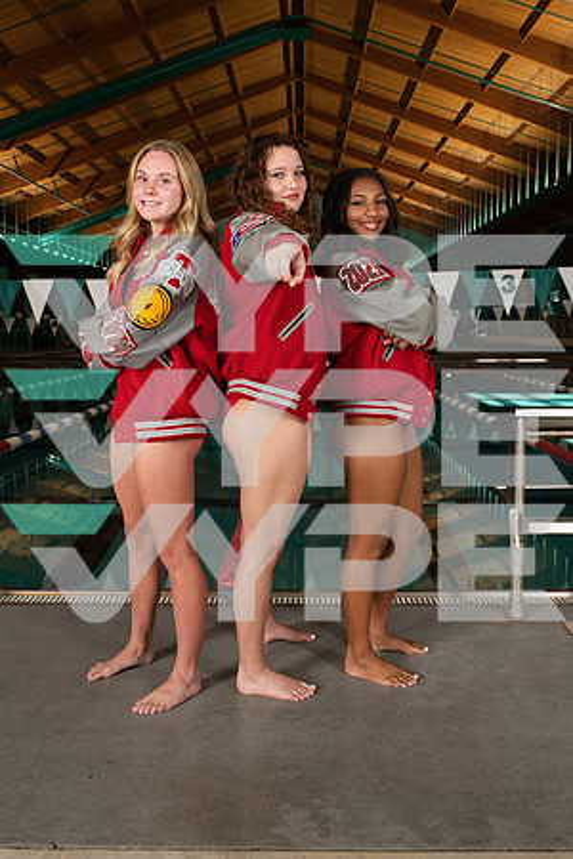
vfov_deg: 54.4
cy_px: 430
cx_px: 286
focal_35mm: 35
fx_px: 836
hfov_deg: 37.9
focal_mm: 35
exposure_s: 1/250
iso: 800
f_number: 7.1
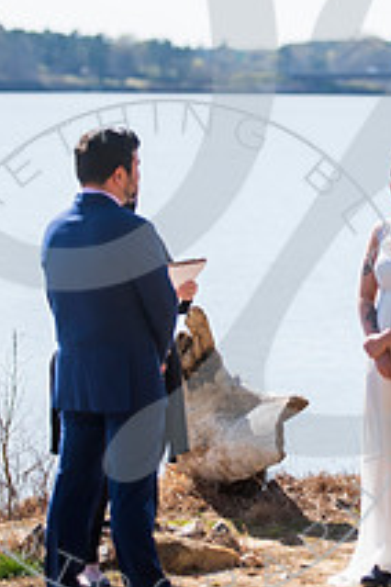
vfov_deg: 9.9
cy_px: 146
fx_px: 3372
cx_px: 292
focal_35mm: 207
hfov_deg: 6.6
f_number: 2.8
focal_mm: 98
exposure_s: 1/1000
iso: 100
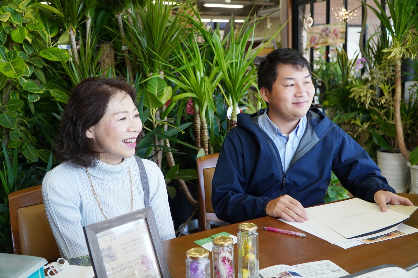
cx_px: 209
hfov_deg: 55.1
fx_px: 401
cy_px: 139
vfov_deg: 38.4
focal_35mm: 34
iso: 500
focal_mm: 23
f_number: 4
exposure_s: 1/160
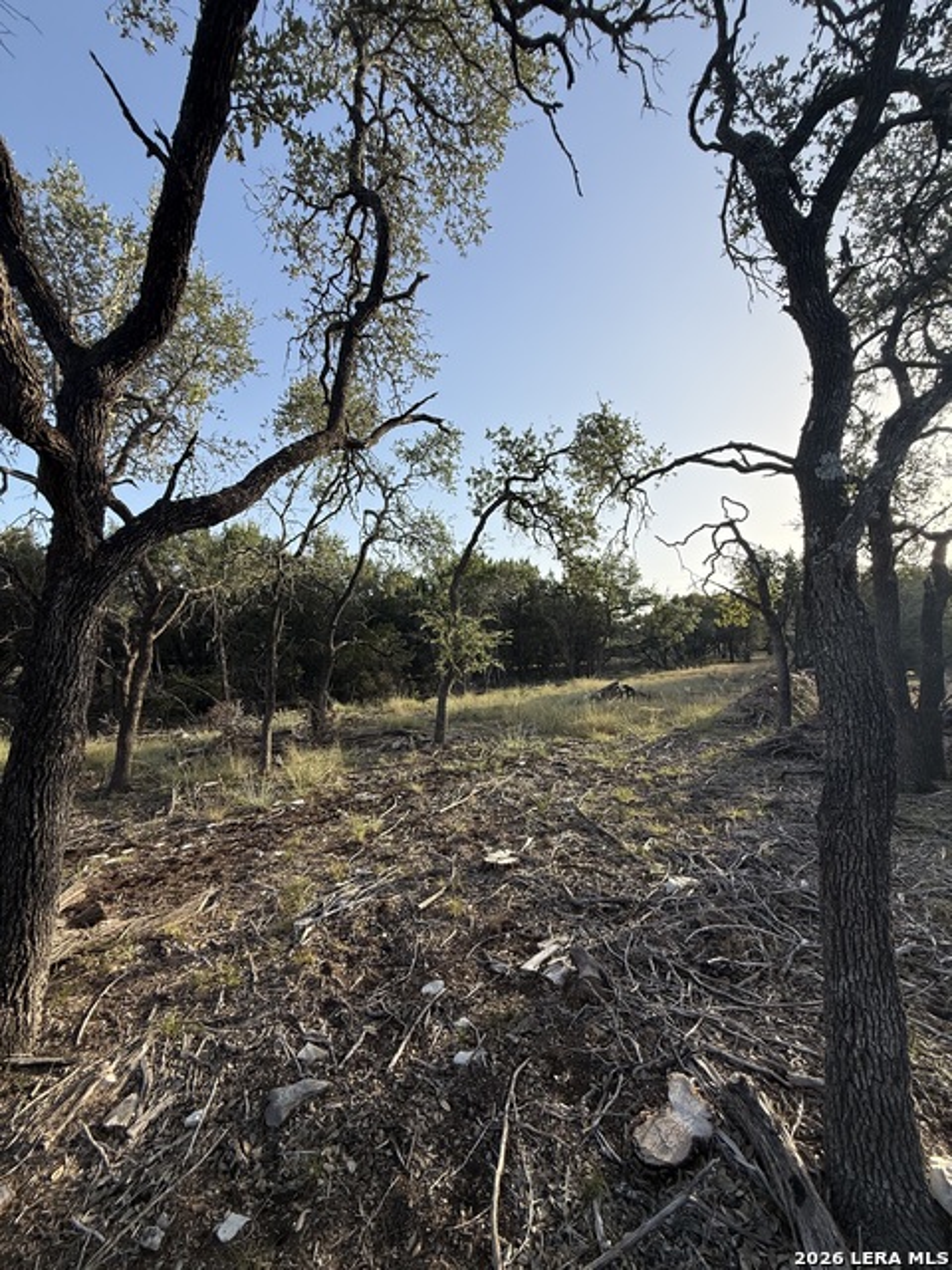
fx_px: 513
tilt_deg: +3.7
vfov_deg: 102.1
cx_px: 476
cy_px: 635
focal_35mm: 14
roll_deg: +0.2
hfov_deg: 85.7
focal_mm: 2.22
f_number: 2.2
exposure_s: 1/901
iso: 50
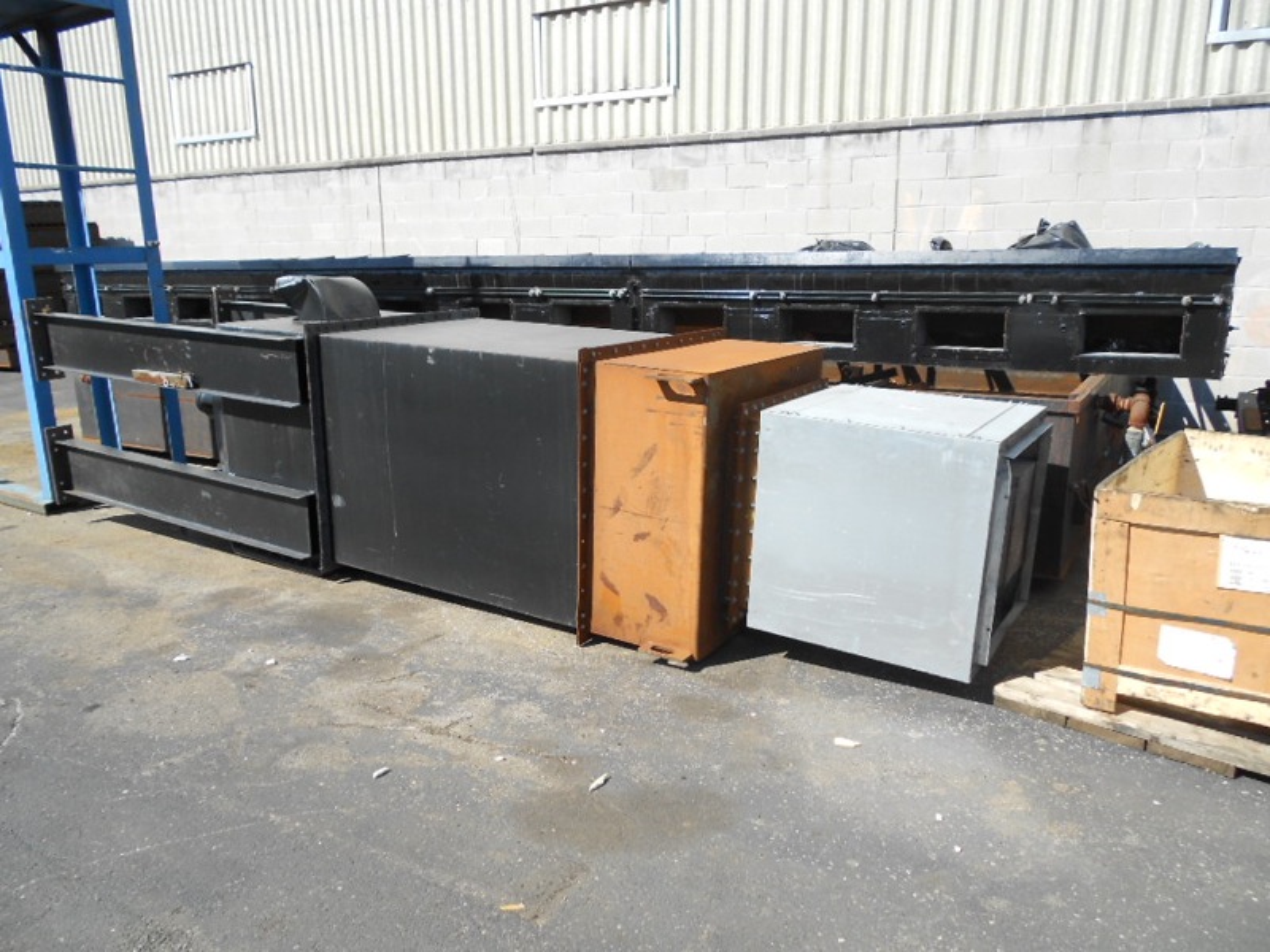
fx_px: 954
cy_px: 476
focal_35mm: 26
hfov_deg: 67.3
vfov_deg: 53.1
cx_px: 635
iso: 80
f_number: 3.2
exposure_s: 1/500
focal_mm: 4.6
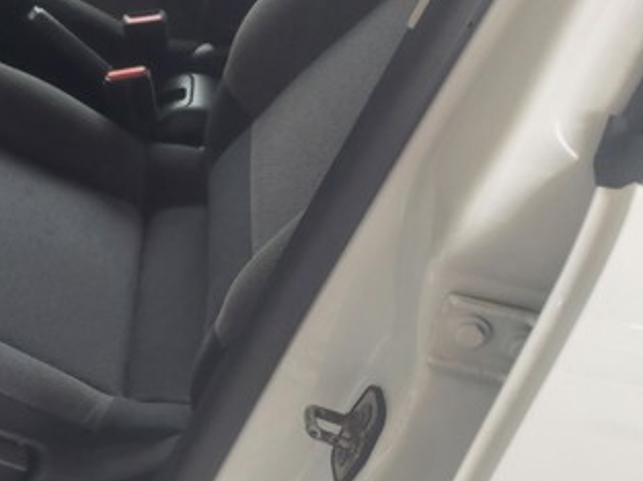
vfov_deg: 22.6
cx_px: -166
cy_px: 115
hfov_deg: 26.3
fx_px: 1187
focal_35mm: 64
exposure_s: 1/50
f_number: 1.8
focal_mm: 5.23
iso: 640
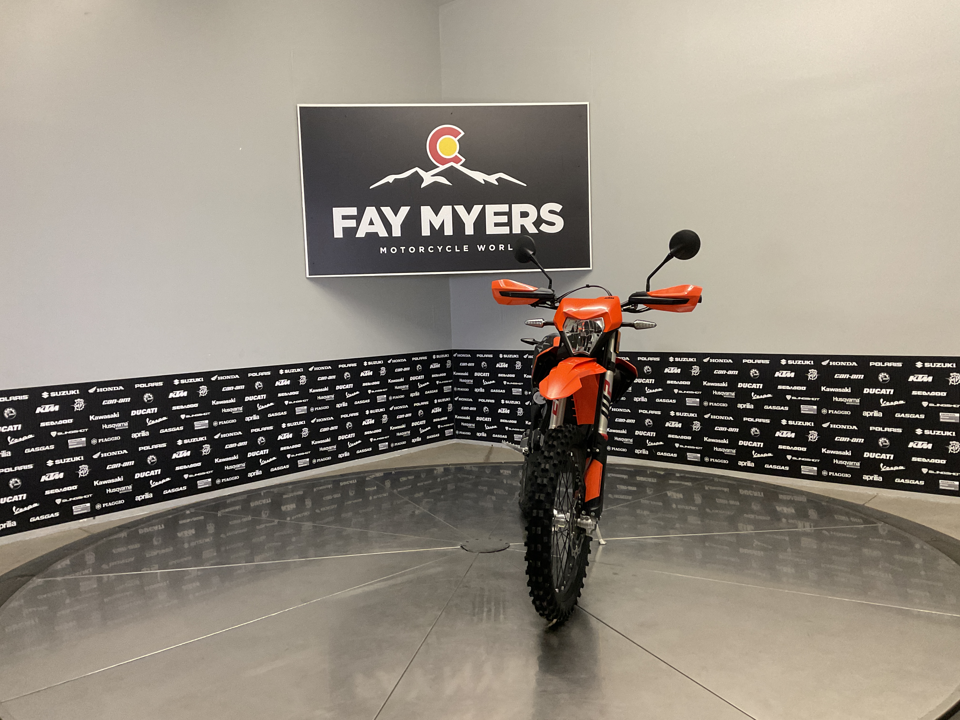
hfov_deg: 61.7
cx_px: 480
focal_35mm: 29
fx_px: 804
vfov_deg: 48.2
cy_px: 360
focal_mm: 3
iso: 160
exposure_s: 1/60
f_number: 1.8
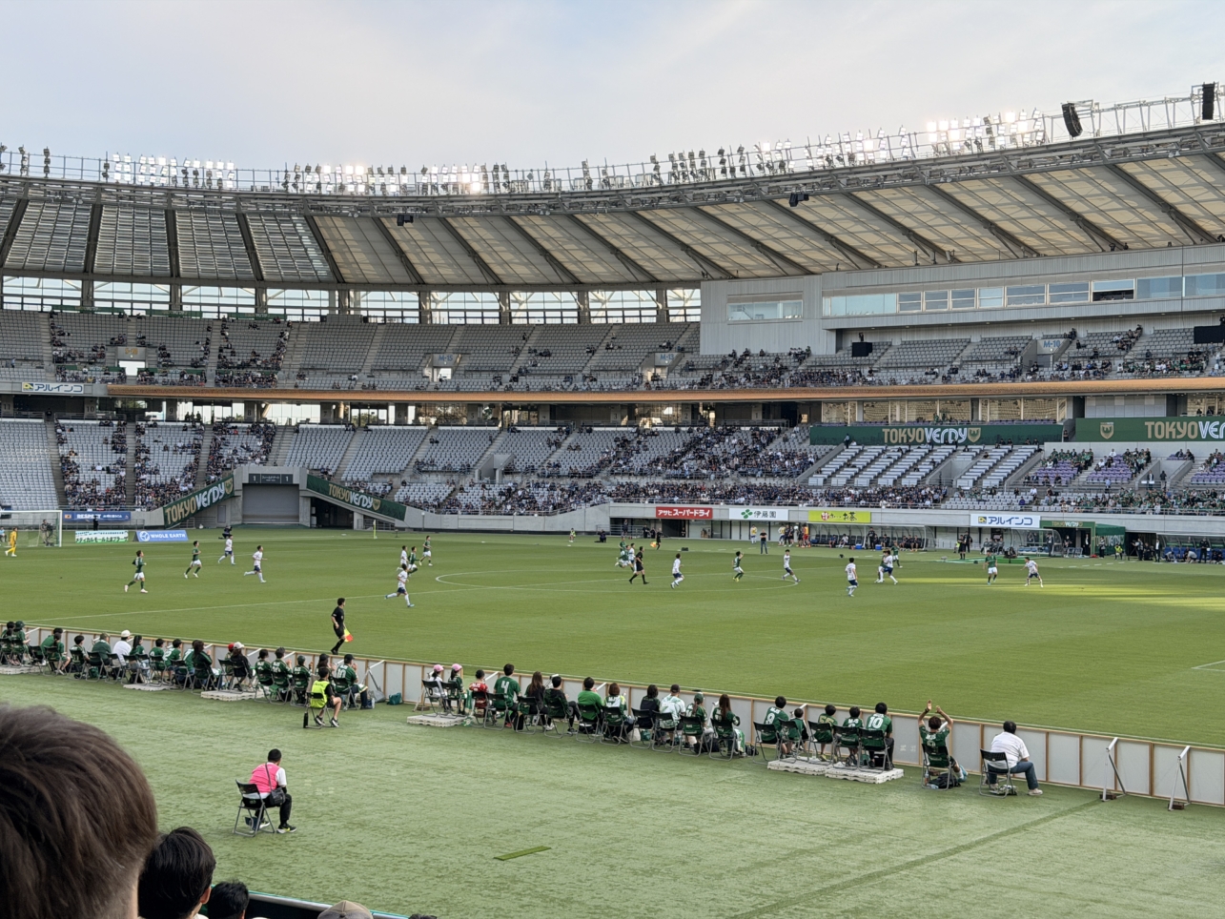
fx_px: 1699
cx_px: 612
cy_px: 460
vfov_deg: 30.3
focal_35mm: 48
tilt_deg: +1.0
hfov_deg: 39.7
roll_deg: -1.0
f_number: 1.78
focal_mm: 6.76
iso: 100
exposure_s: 1/1377
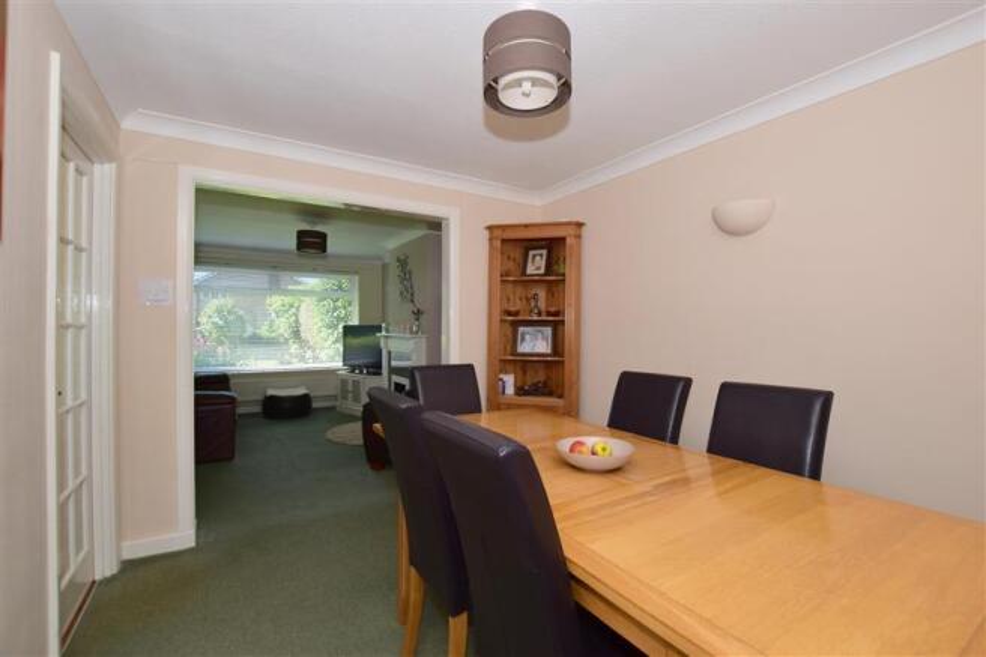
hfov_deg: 100.4
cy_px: 328
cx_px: 493
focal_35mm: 15
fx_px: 411
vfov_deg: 77.3
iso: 200
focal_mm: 10
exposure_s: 1/100
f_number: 7.1
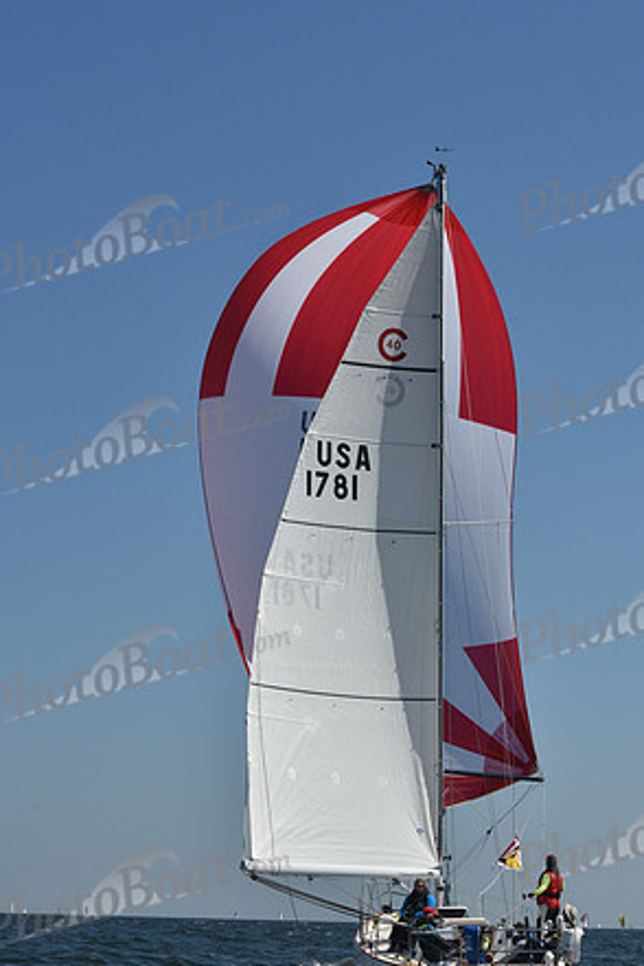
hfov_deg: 14.8
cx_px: 404
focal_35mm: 92
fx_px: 2468
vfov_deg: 22.1
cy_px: 526
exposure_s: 1/1250
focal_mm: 70
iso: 250
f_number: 11
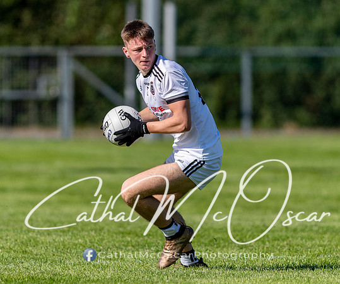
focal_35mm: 623
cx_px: 157
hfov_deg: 3.1
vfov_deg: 2.6
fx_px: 6373
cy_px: 121
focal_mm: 300
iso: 100
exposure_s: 1/2500
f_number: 2.8
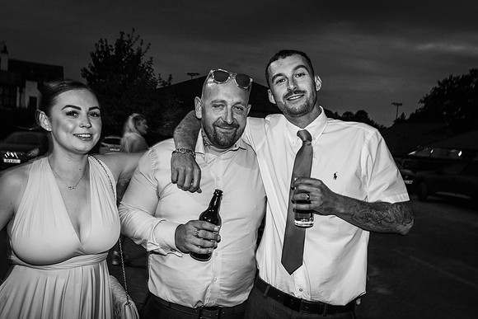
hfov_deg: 61.9
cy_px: 160
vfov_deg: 43.6
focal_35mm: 30
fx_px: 398
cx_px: 239
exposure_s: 1/40
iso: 640
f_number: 5
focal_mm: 20
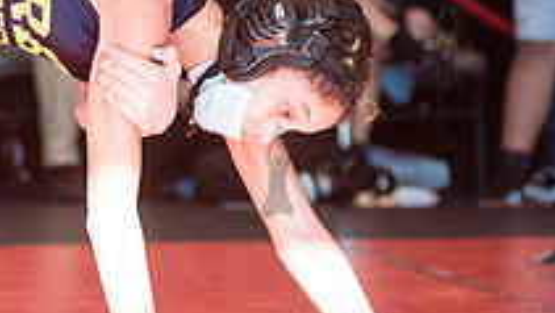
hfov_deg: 9.2
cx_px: -63
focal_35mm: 233
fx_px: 3431
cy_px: 43
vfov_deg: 5.2
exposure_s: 1/400
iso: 400
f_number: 3.5
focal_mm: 80
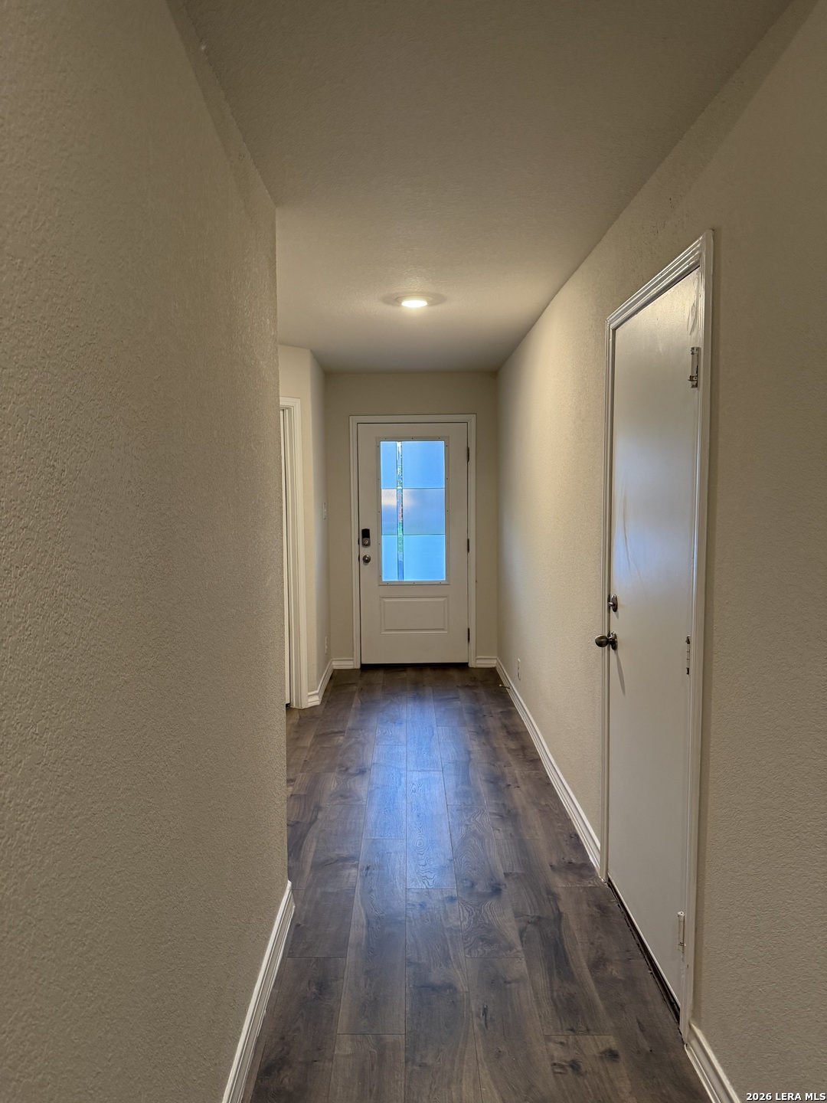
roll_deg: -0.4
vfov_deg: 71.6
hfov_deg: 56.8
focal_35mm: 24
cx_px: 414
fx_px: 765
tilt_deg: -4.6
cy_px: 552
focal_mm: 6.76
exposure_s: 1/60
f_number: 1.78
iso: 250
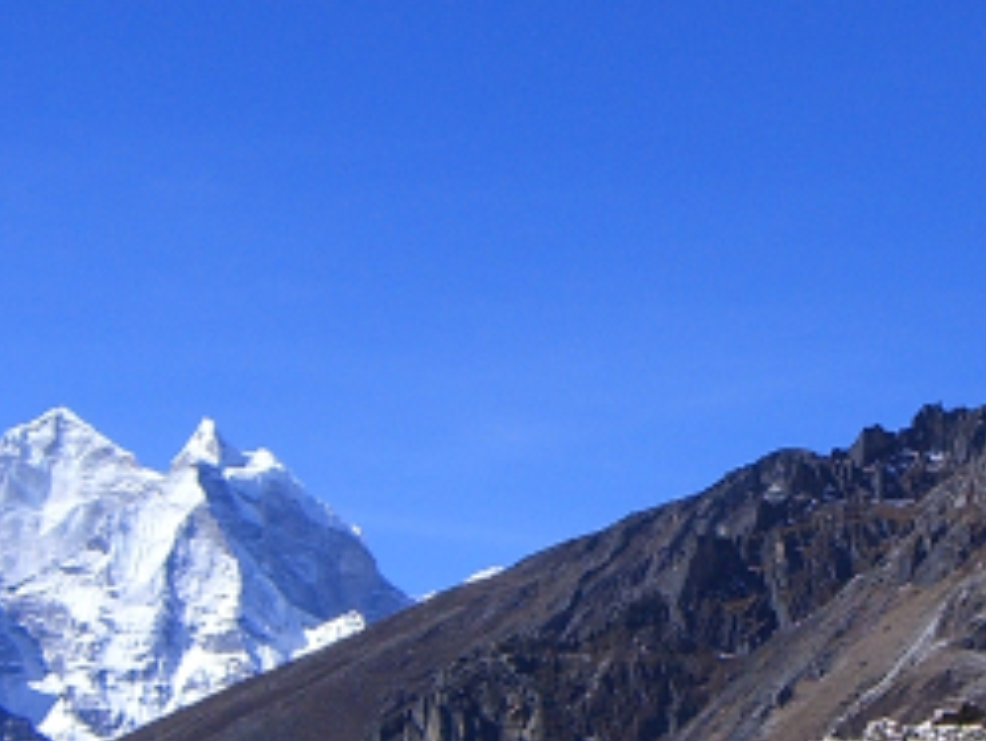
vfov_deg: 12.1
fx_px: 3477
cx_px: 907
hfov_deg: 15.9
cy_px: 464
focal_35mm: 122
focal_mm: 6.2
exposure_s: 1/800
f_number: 4.3
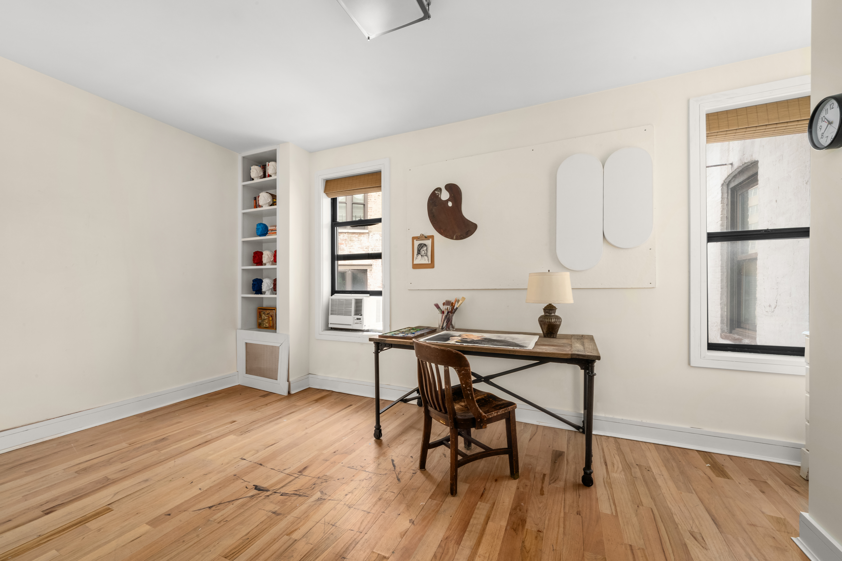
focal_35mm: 14
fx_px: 327
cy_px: 280
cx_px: 421
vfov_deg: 81.2
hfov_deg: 104.3
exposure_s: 2.5
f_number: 20
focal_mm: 14
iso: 500
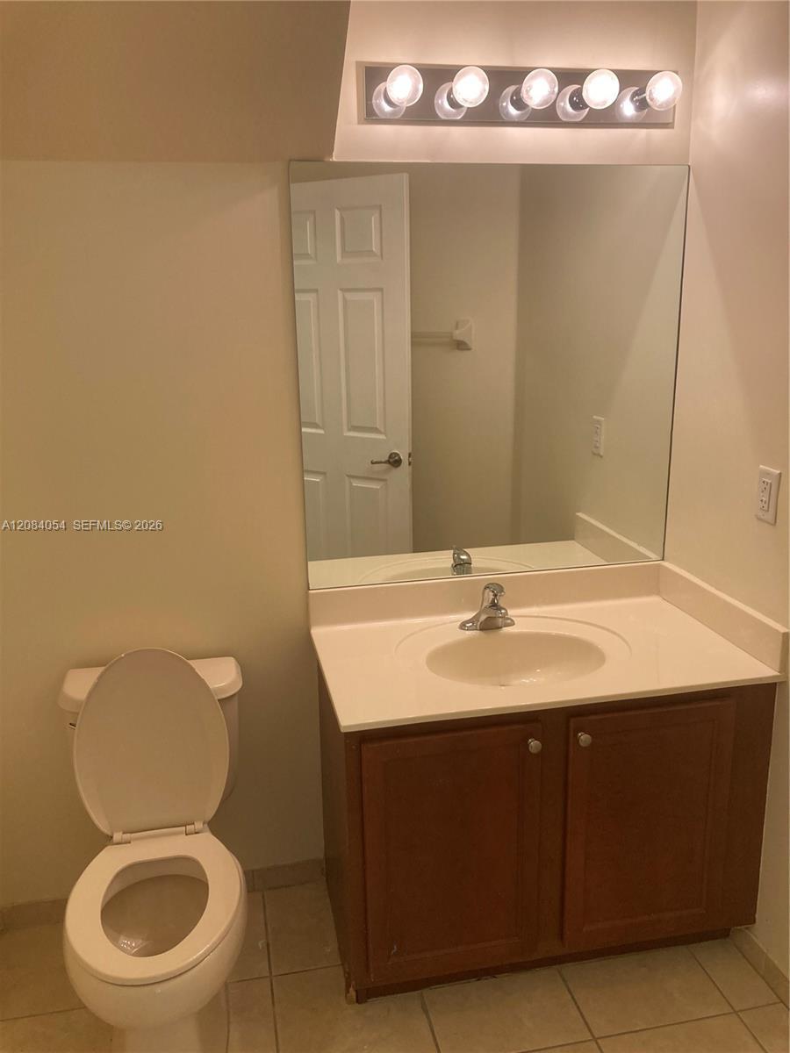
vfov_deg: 63.4
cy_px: 526
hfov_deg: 49.7
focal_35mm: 28
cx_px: 395
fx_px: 852
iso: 80
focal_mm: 3.99
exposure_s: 1/60
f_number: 1.8
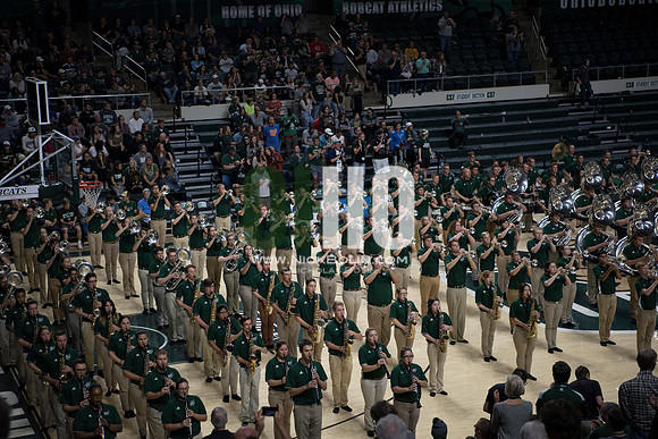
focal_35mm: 70
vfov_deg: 19.5
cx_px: 329
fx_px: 1280
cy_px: 220
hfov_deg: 28.8
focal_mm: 70
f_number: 2.8
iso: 2000
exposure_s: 1/1000
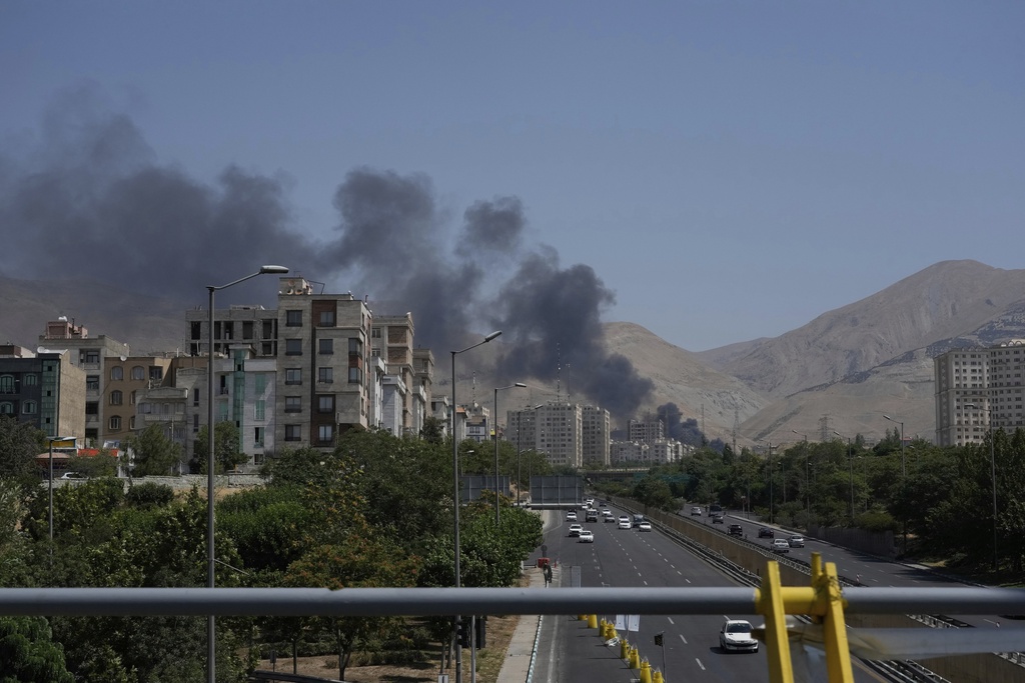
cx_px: 512
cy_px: 342
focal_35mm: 65
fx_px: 1851
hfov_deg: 31.0
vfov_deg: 20.9
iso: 800
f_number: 11
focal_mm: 65
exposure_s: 1/2000
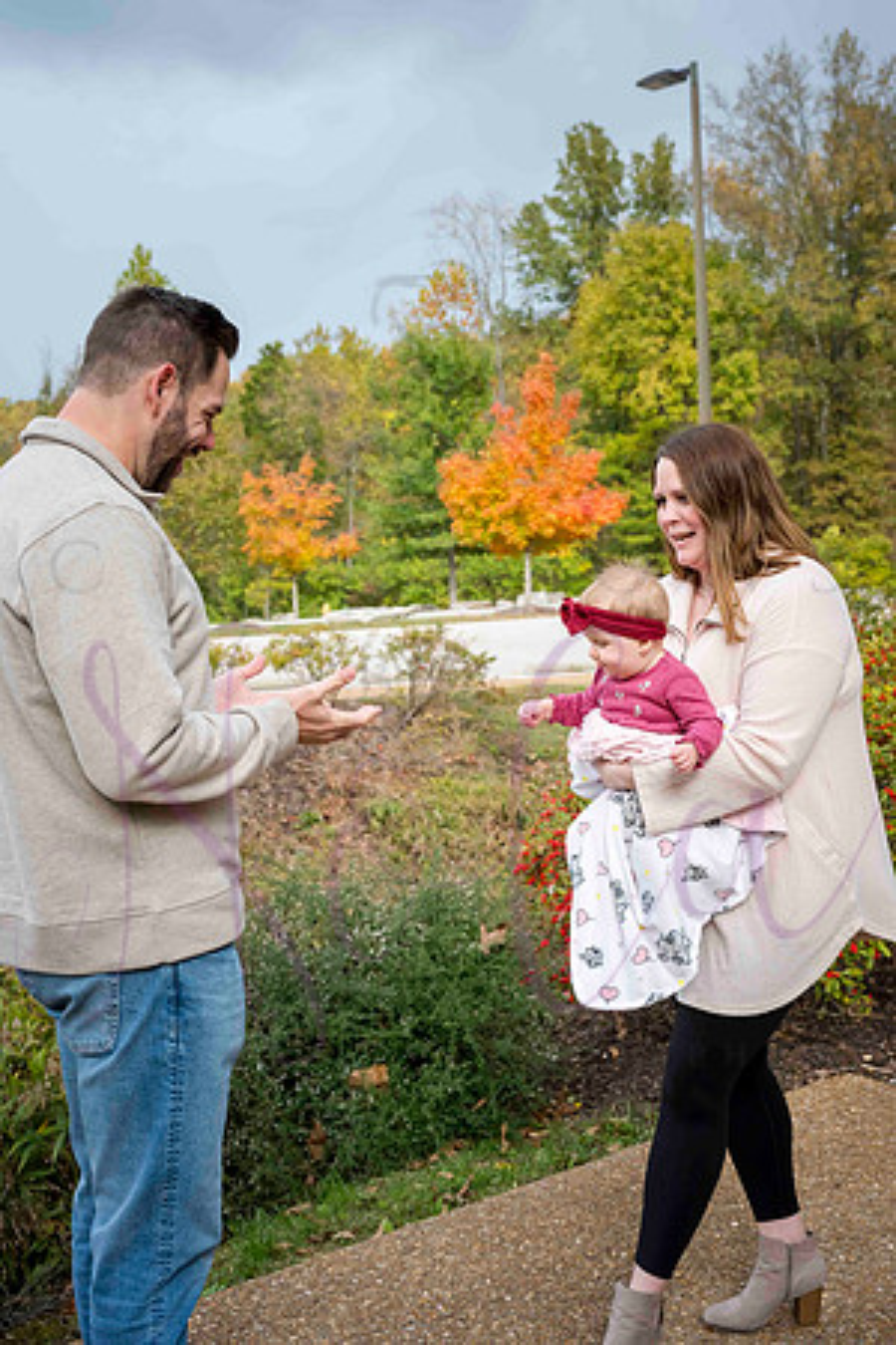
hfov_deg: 31.9
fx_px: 1568
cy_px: 672
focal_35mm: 42
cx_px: 448
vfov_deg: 46.4
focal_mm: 42
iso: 400
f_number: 5.6
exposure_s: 1/500
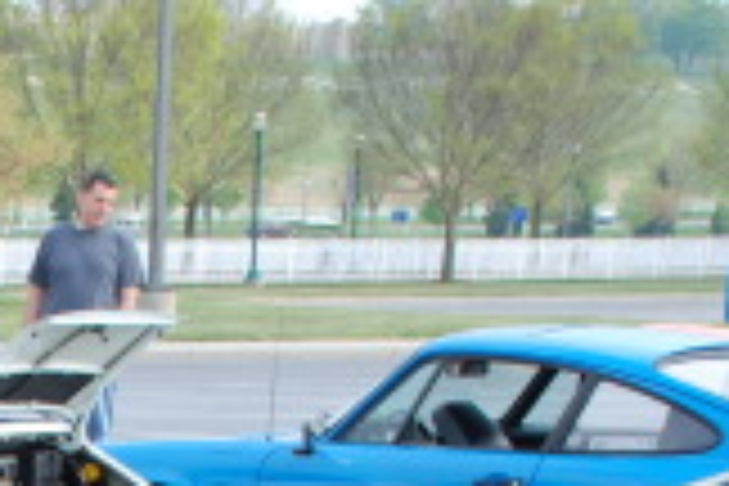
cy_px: 927
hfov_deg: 12.6
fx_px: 3118
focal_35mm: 154
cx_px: -376
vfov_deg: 8.5
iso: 100
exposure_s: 1/60
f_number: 9
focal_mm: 26
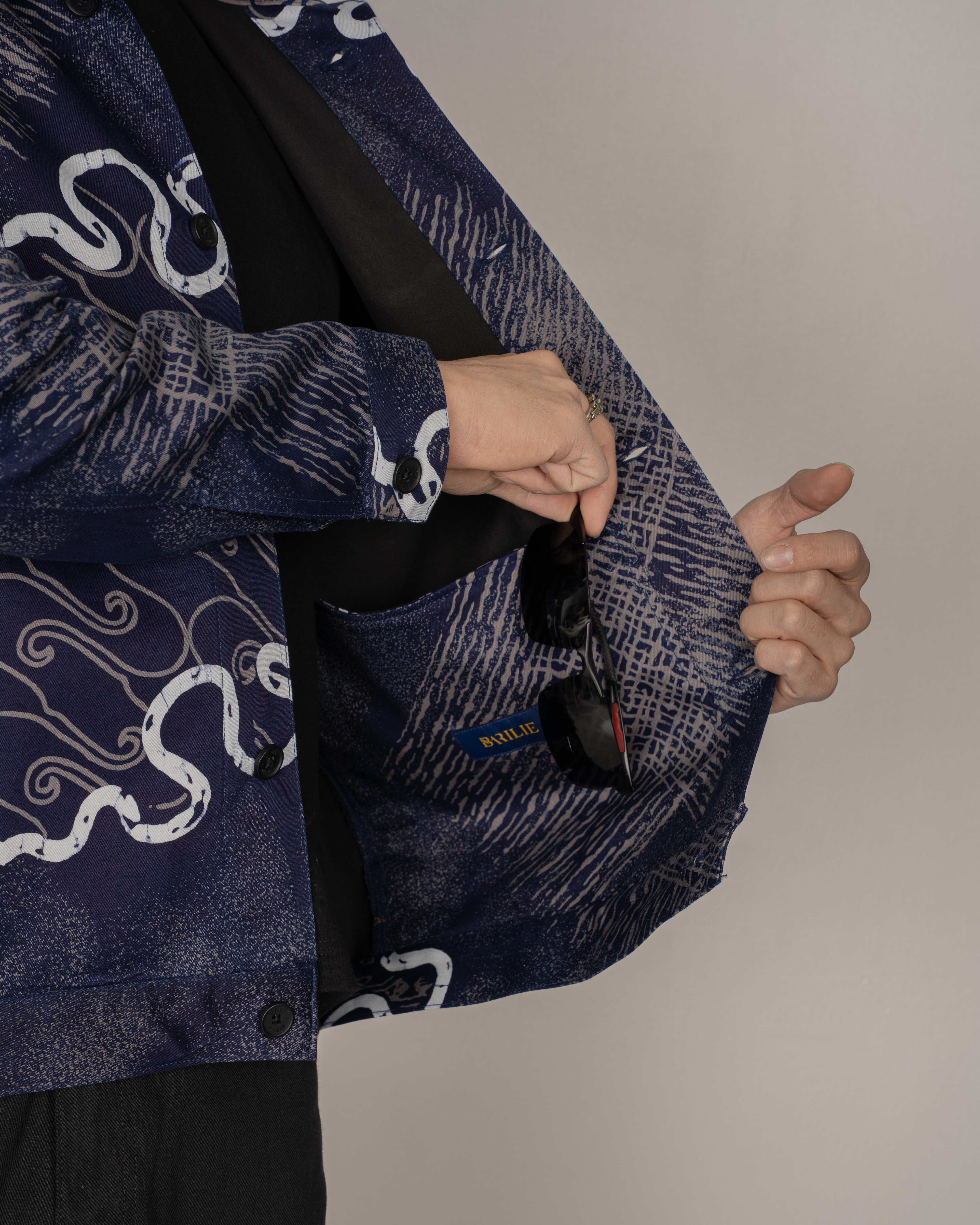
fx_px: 2864
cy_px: 699
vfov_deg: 24.1
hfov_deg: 19.4
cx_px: 490
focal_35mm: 79
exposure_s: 1/160
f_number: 10
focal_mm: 70
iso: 125
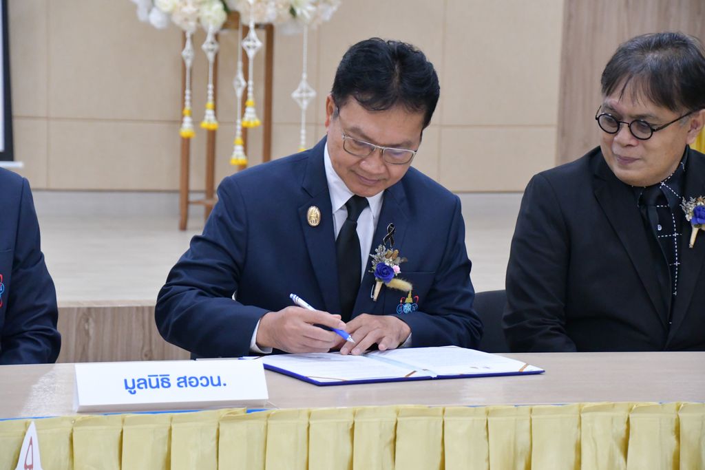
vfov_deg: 10.8
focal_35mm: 127
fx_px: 2487
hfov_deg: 16.1
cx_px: 352
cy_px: 235
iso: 6400
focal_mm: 85
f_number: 5.3
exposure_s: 1/125
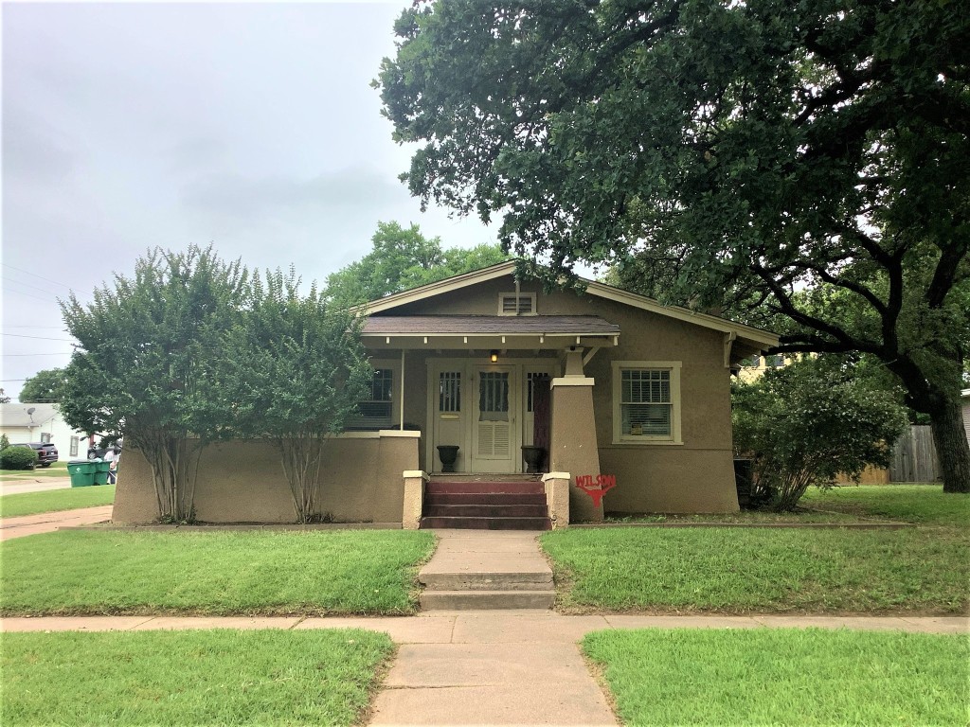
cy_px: 364
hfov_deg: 58.4
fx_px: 869
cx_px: 485
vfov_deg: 45.4
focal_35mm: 31
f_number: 2.4
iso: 25
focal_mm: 3.3
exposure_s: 1/727
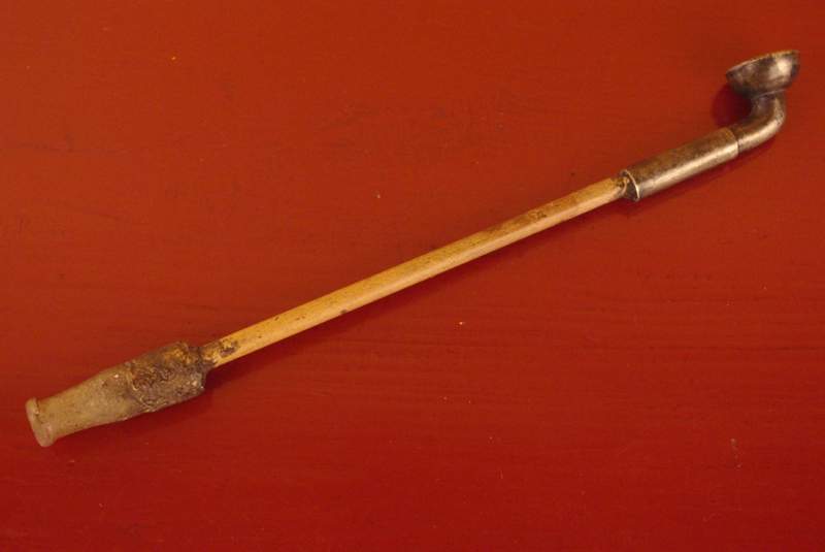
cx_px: 412
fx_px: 1376
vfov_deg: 22.7
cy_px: 276
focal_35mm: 60
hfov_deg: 33.4
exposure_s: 1/15
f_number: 6.7
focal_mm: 40
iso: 1600
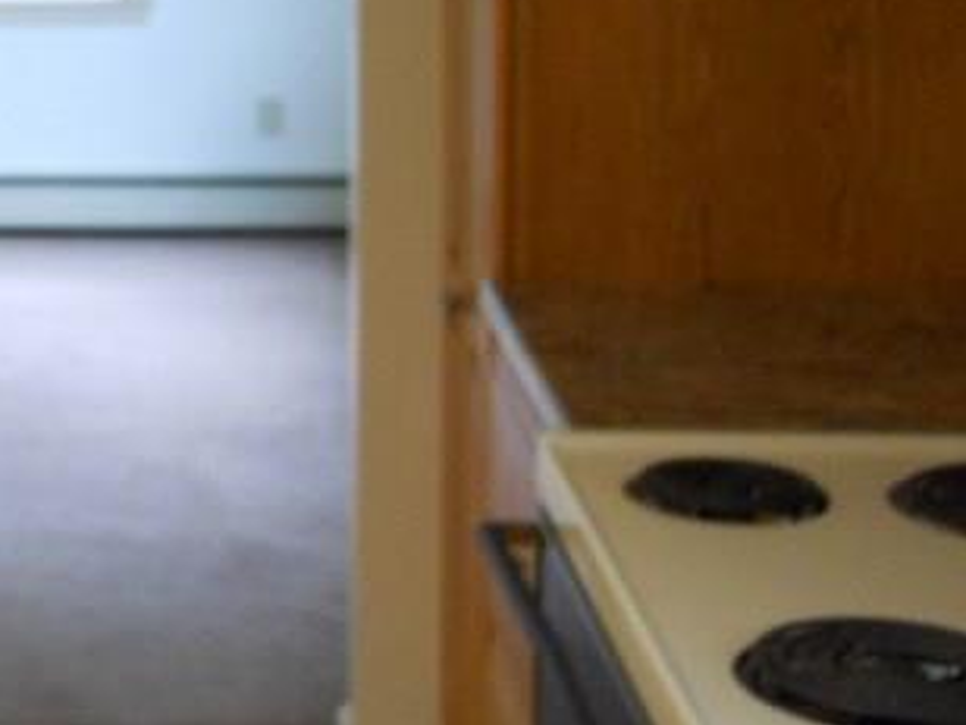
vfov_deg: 15.6
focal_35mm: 93
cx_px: -332
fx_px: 2595
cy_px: -22
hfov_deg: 19.3
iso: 400
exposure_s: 1/40
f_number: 2.7
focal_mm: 5
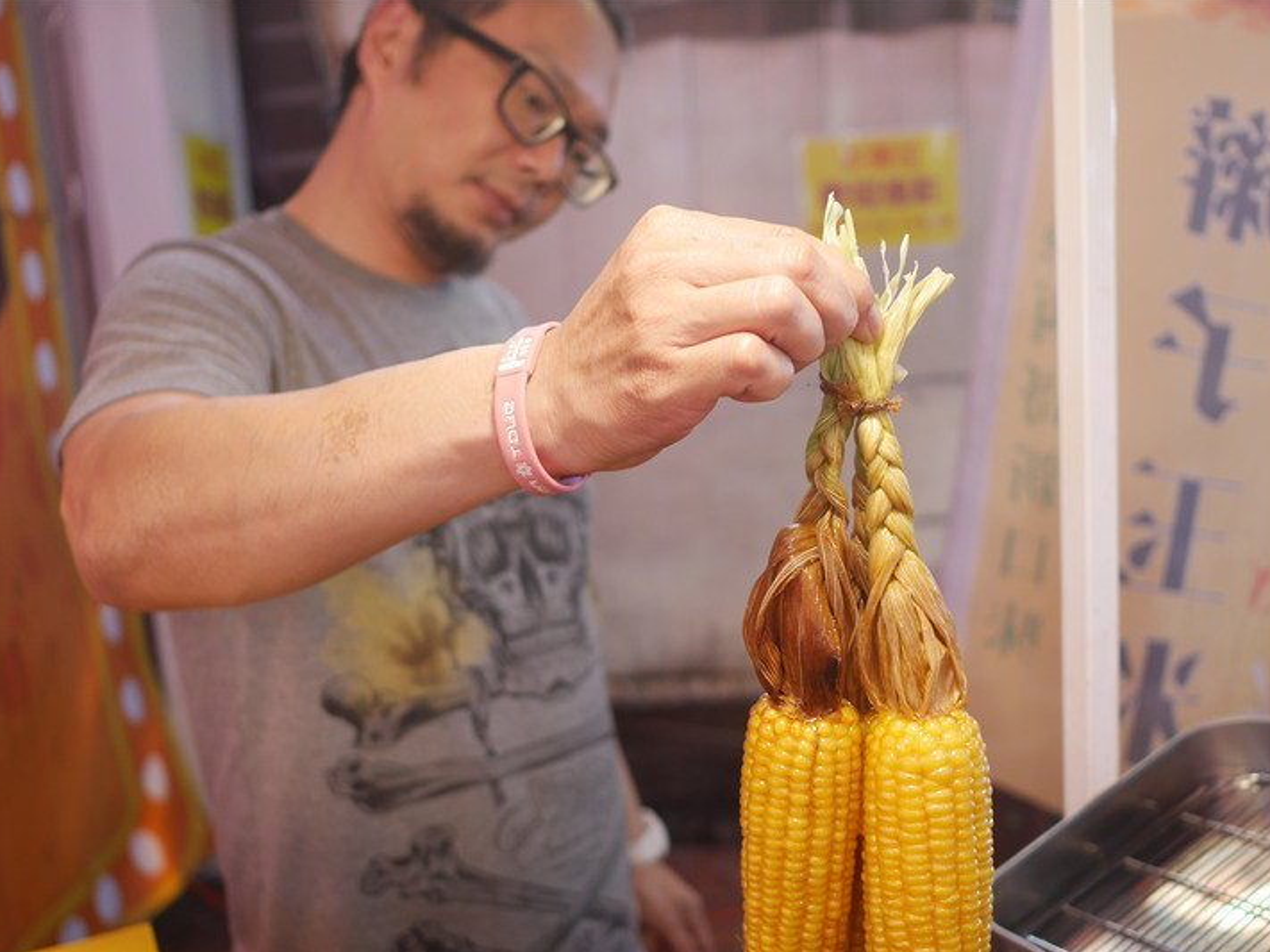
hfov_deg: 49.0
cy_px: 599
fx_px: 1394
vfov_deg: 37.5
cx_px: 632
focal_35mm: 38
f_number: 1.7
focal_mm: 15
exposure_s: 1/60
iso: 250
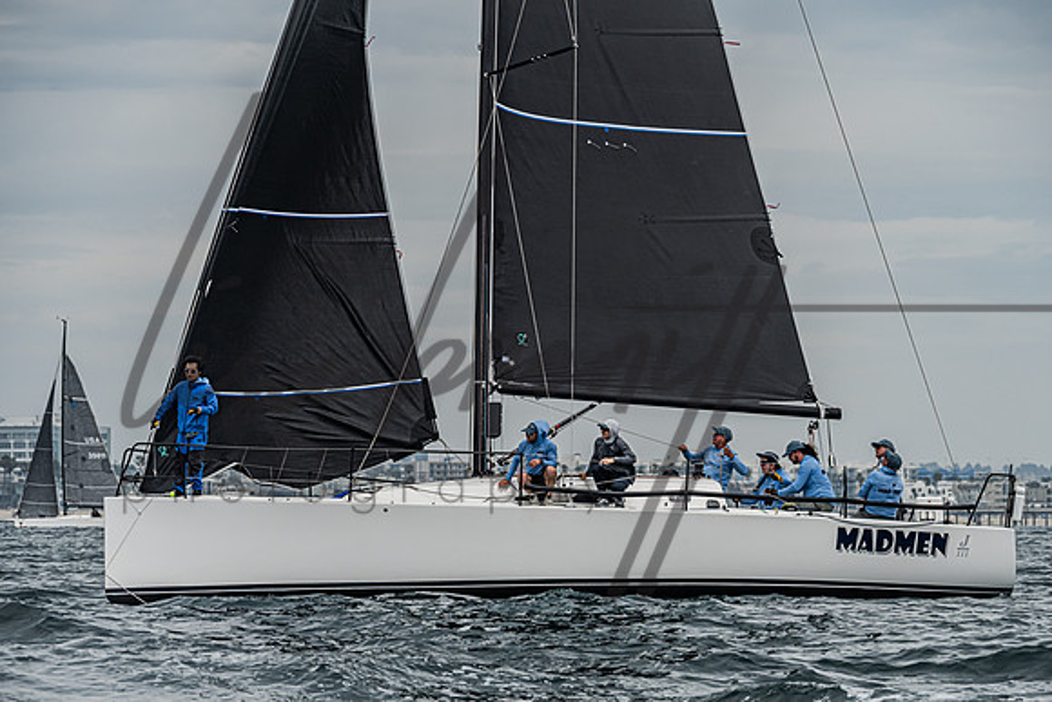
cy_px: 398
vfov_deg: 6.4
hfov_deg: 9.6
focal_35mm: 214
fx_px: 6269
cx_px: 558
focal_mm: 180
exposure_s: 1/1600
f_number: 7.6
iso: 320
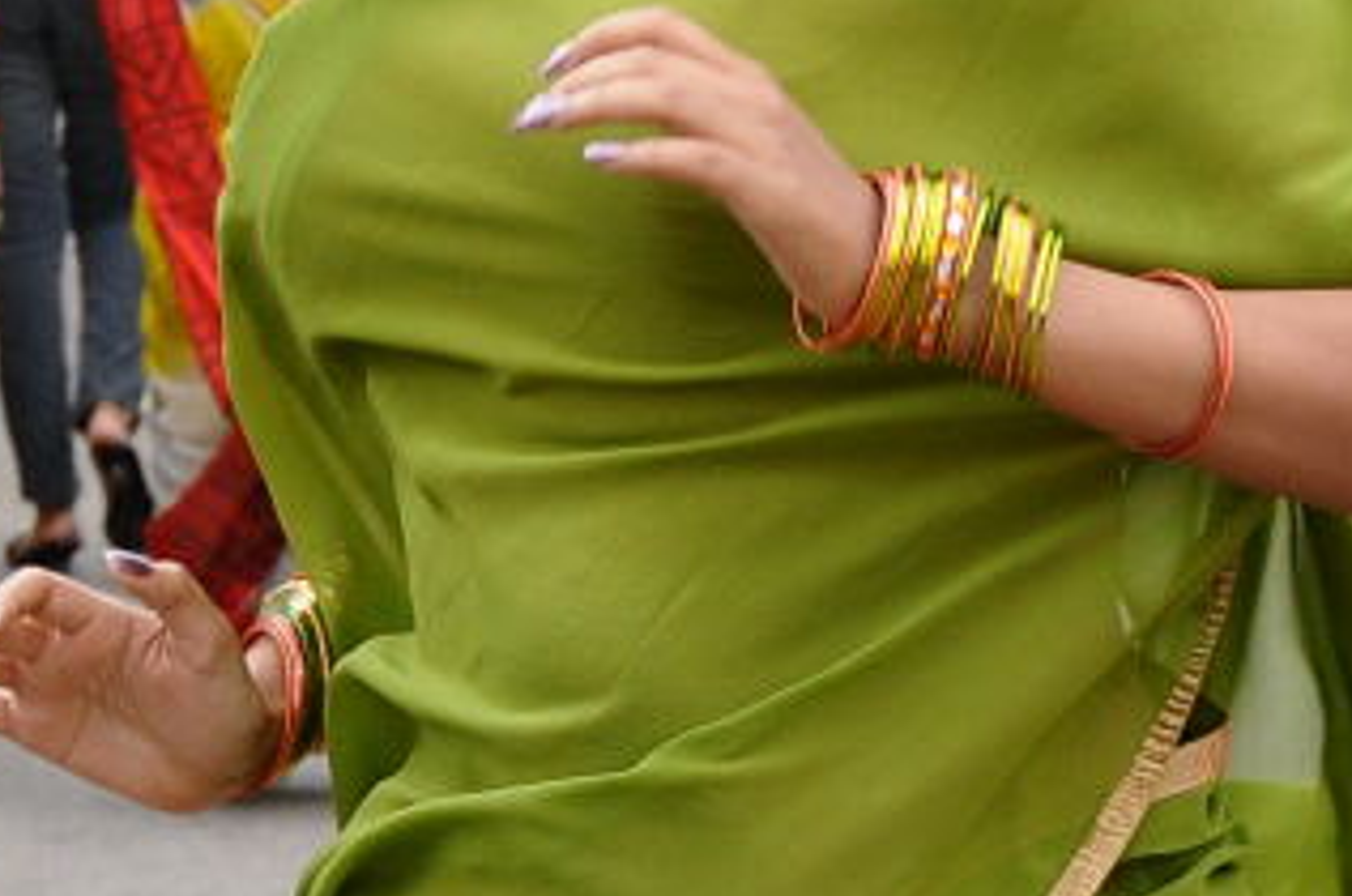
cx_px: 823
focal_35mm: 303
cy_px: 553
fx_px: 11356
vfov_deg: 4.5
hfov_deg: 6.8
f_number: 5
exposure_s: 1/400
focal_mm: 40
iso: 500
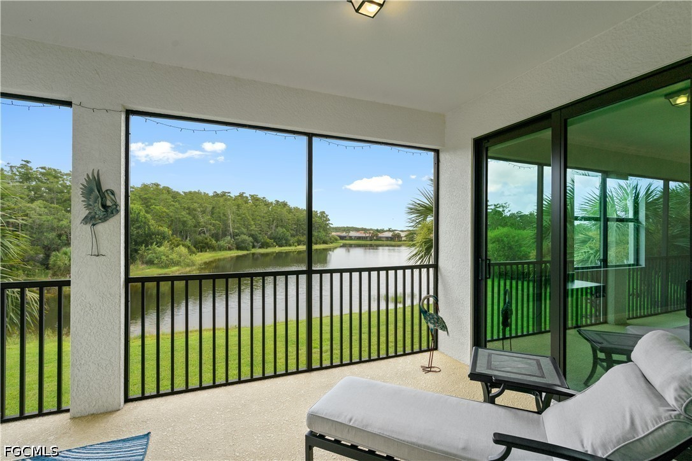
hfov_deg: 96.7
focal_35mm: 16
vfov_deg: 73.7
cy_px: 230
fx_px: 308
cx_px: 346
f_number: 8
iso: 400
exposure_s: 1/250
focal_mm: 16
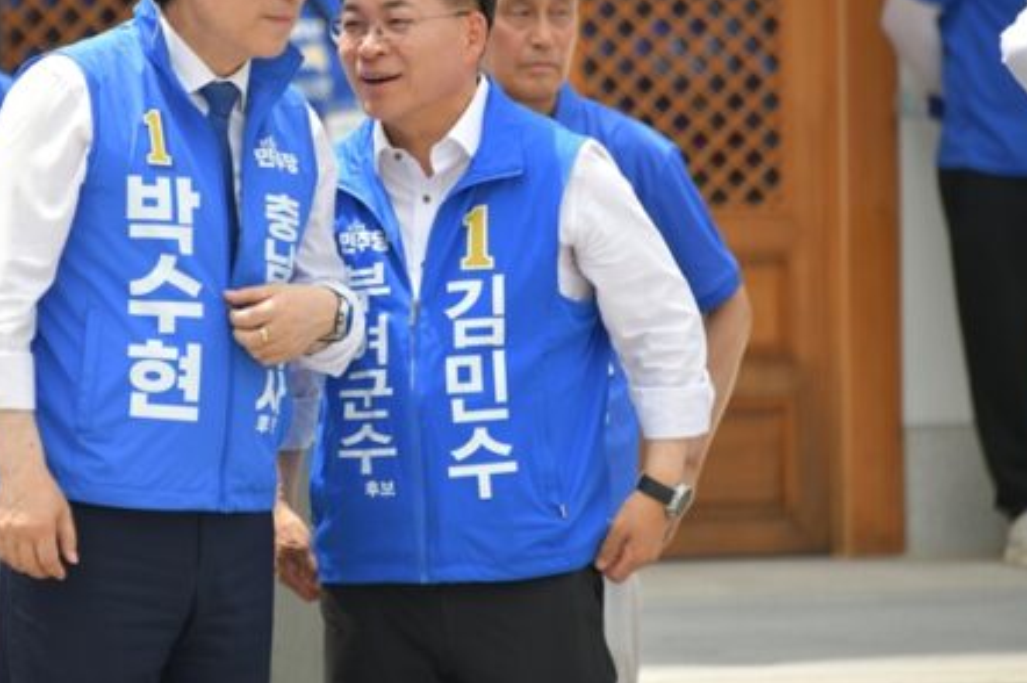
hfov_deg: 4.8
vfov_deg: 3.2
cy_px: 216
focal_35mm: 434
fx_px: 12371
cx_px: 346
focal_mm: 300
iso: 100
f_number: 5.6
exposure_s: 1/200
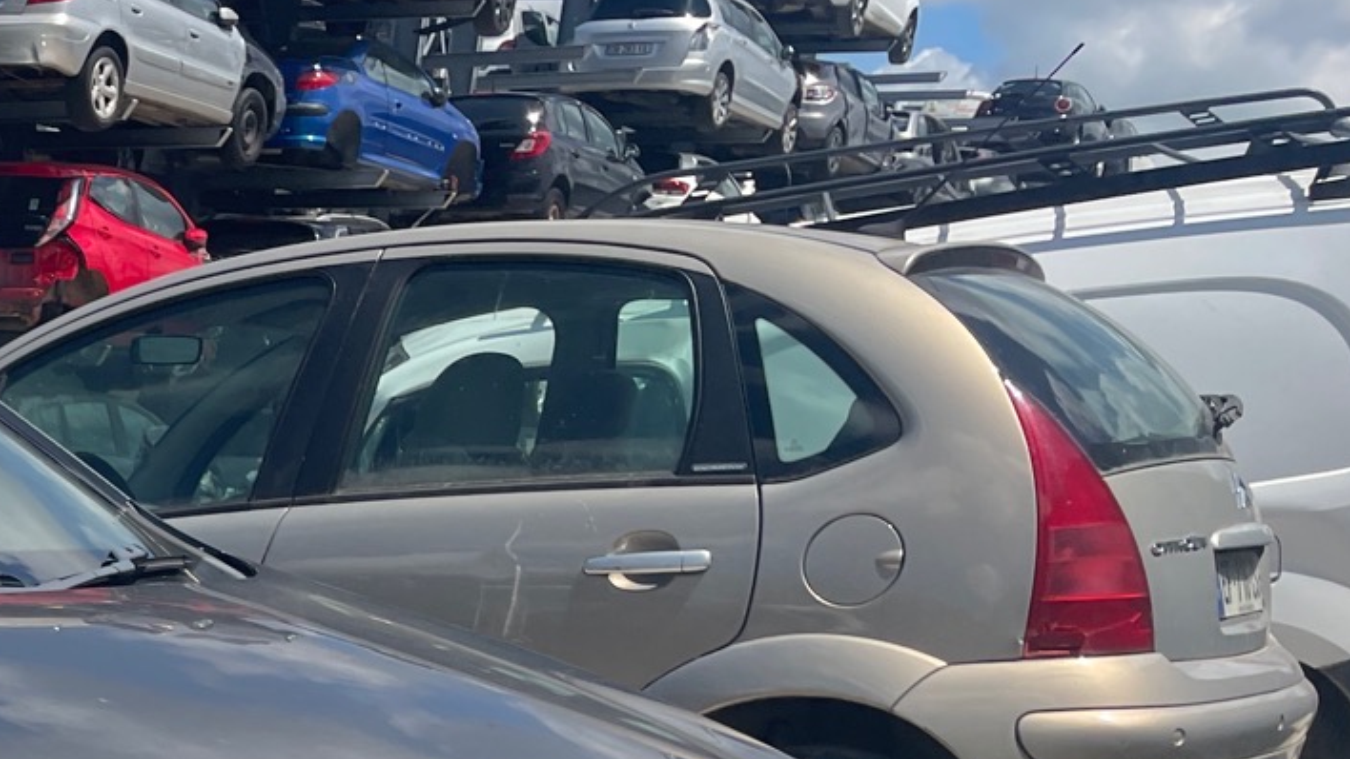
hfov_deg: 25.6
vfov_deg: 15.6
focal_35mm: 72
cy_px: 1098
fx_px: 2577
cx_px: -357
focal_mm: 4.2
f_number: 1.6
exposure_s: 1/3509
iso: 32
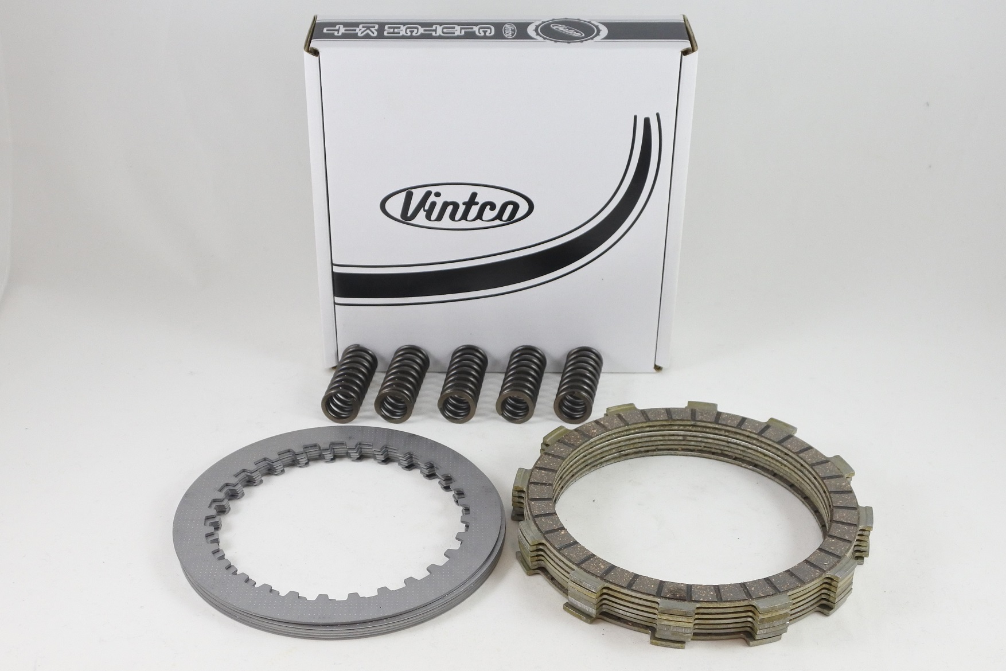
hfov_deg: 50.7
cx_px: 503
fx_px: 1062
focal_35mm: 38
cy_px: 336
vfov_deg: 35.1
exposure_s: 1/125
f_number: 4
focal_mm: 14.3
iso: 500
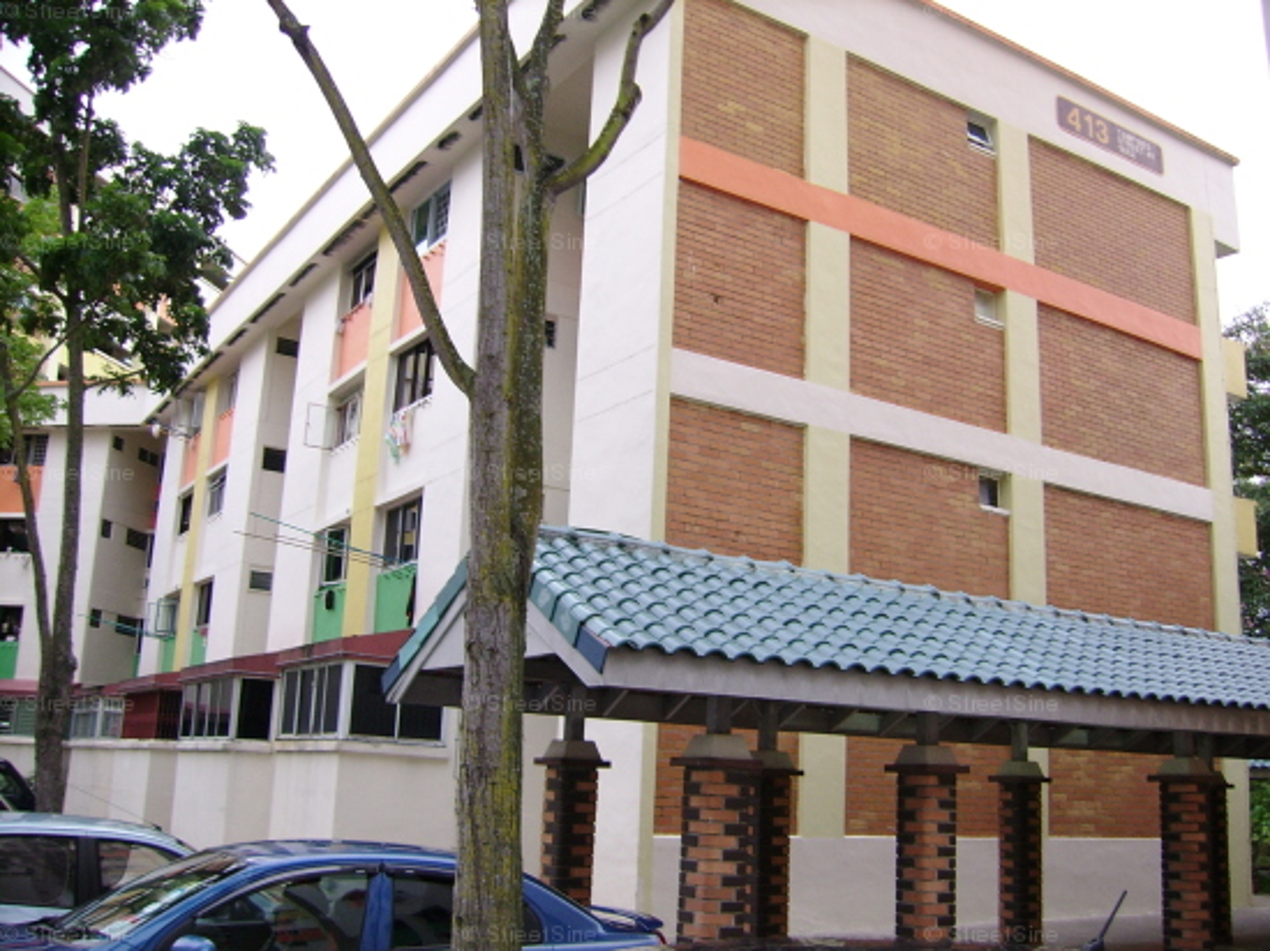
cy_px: 476
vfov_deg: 40.7
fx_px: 1284
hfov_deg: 52.6
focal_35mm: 35
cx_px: 635
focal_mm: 5.95
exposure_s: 1/18
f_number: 2.8
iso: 100
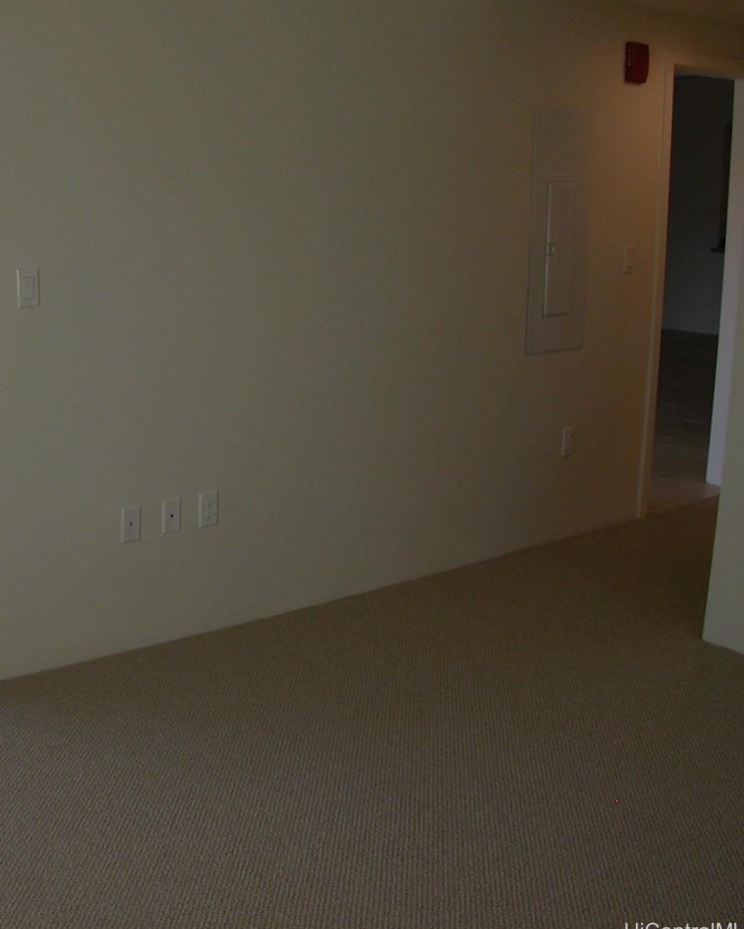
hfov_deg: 27.3
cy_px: 399
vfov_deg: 35.3
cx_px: 36
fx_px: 1459
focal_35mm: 53
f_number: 3.2
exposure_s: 1/73.8
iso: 100
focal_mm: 8.9
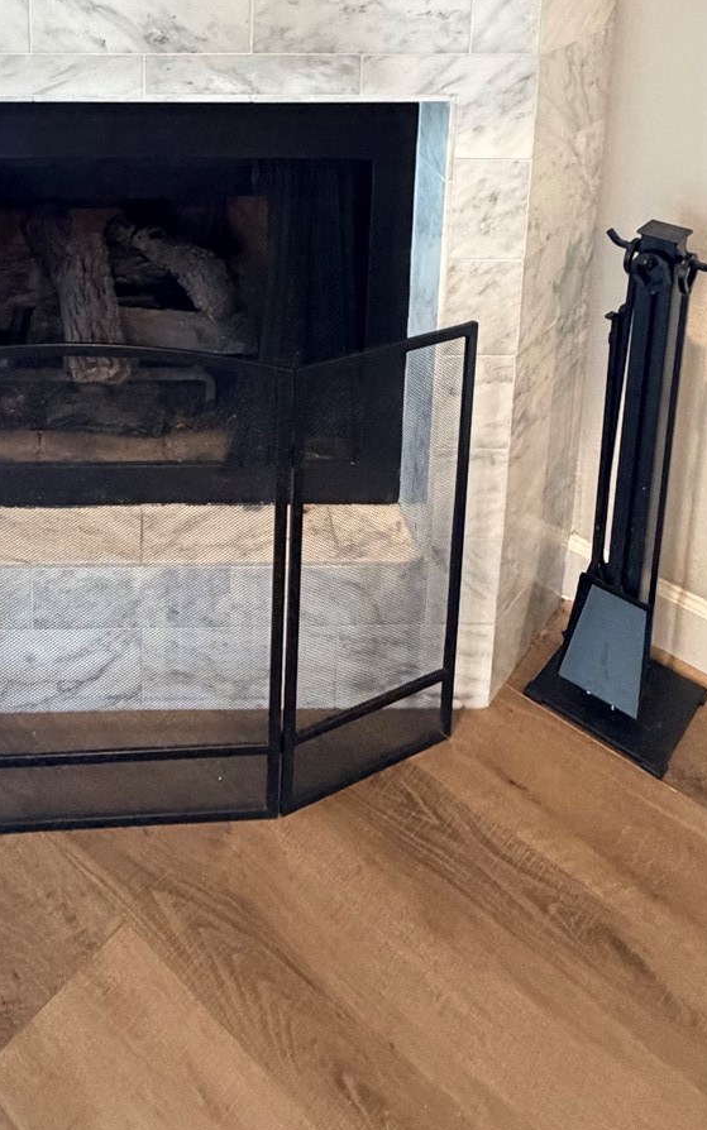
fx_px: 1048
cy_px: 13
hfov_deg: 36.4
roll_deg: -0.1
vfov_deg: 47.5
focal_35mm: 34
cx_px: 177
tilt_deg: -11.4
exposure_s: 1/60
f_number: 2.2
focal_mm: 2.22
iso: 500
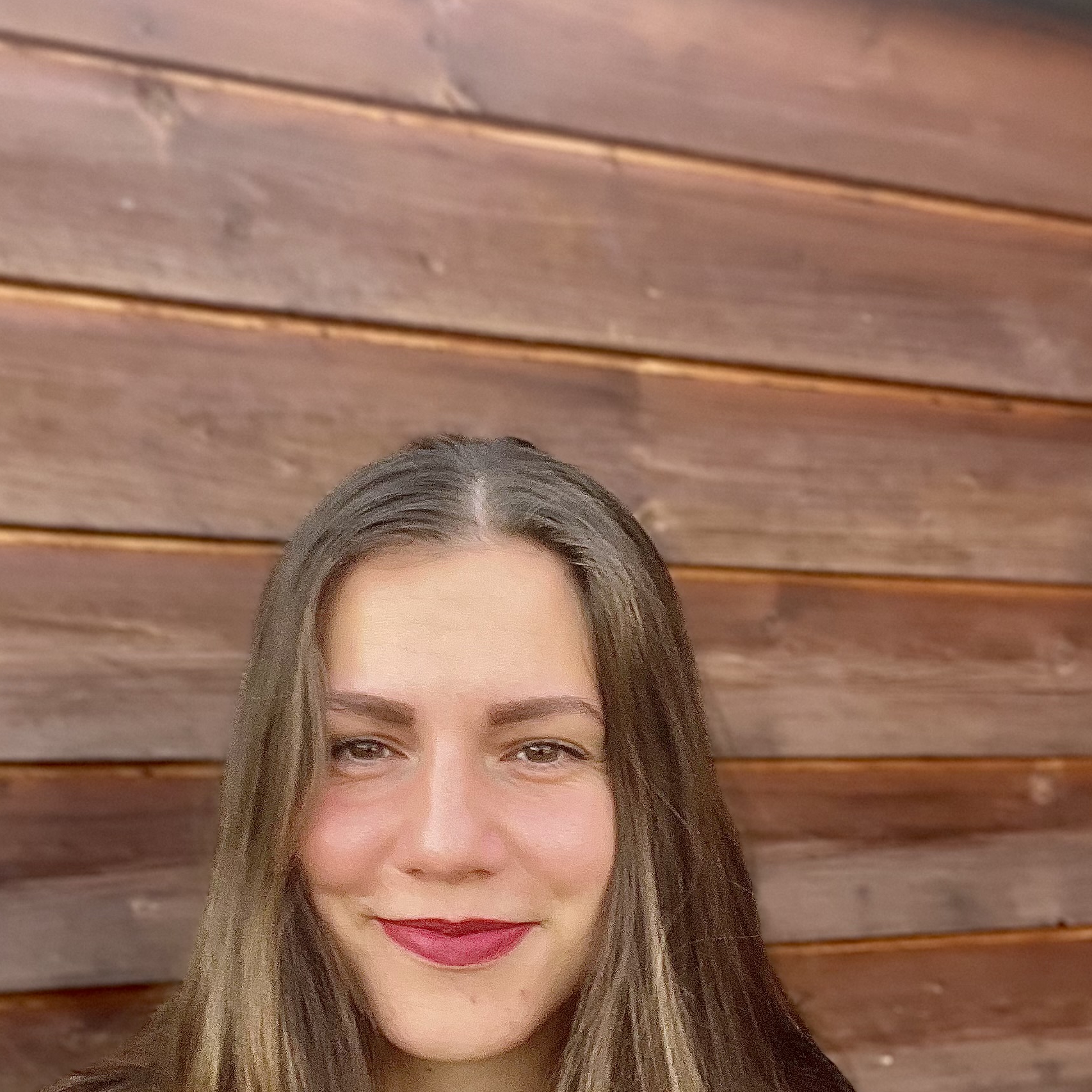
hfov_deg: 35.2
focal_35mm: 48
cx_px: 422
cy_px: 823
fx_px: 1713
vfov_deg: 34.6
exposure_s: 1/121
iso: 50
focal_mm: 2.71
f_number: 2.2
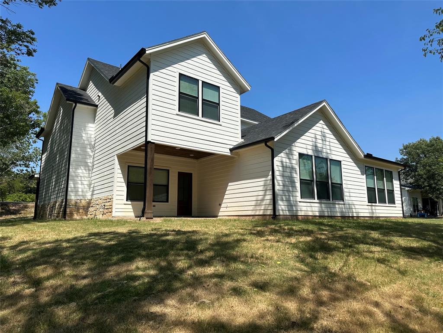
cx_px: 222
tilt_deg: +9.8
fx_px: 307
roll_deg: +0.1
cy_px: 166
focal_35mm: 24
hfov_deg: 71.6
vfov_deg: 56.8
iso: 80
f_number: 1.78
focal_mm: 6.86
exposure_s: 1/5848
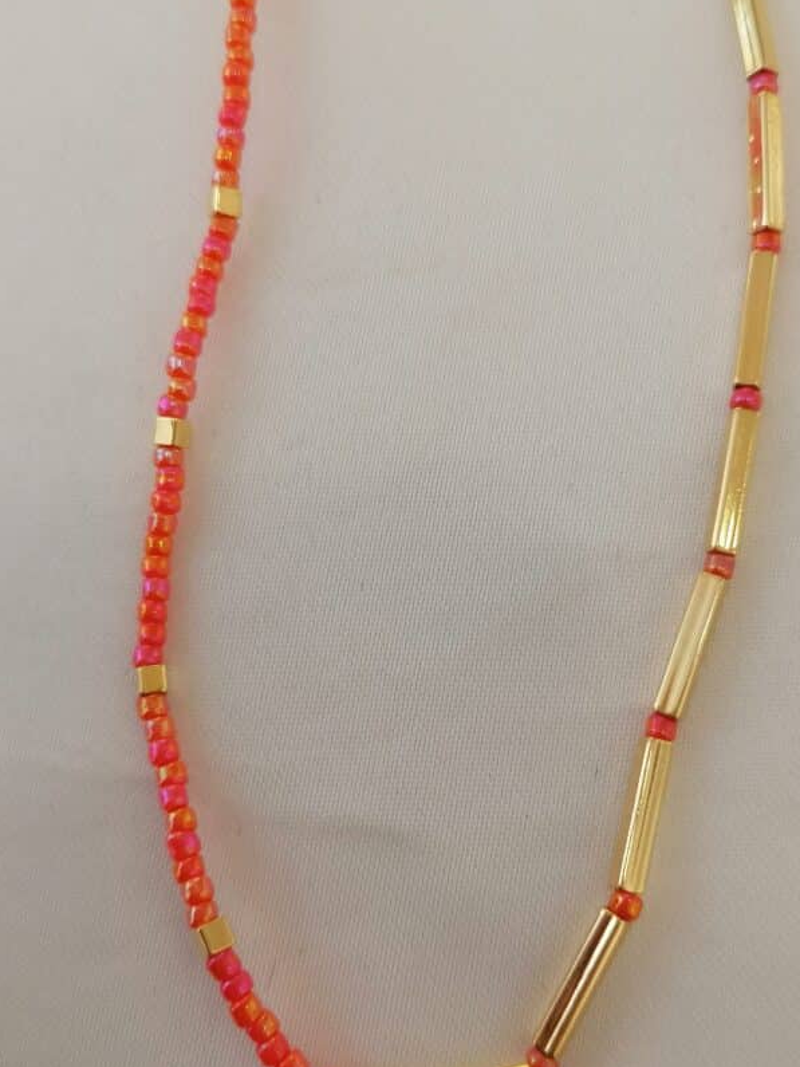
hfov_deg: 39.5
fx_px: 1109
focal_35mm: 36
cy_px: 547
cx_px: 468
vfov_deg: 51.3
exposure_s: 1/50
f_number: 1.8
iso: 64
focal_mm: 4.75
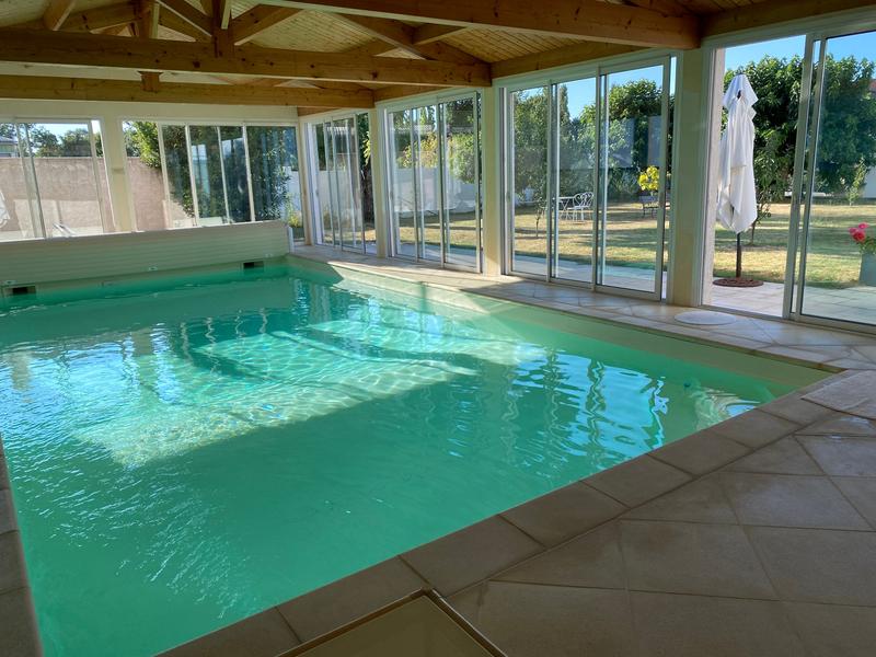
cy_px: 328
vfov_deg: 53.1
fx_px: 658
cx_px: 438
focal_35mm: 26
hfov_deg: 67.3
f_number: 1.8
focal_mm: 4.25
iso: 32
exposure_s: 1/597
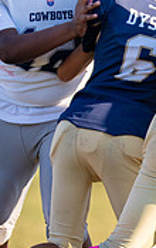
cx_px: 278
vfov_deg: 2.1
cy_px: 124
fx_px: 6734
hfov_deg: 1.3
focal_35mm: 994
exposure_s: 1/2500
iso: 200
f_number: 2.8
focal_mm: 200
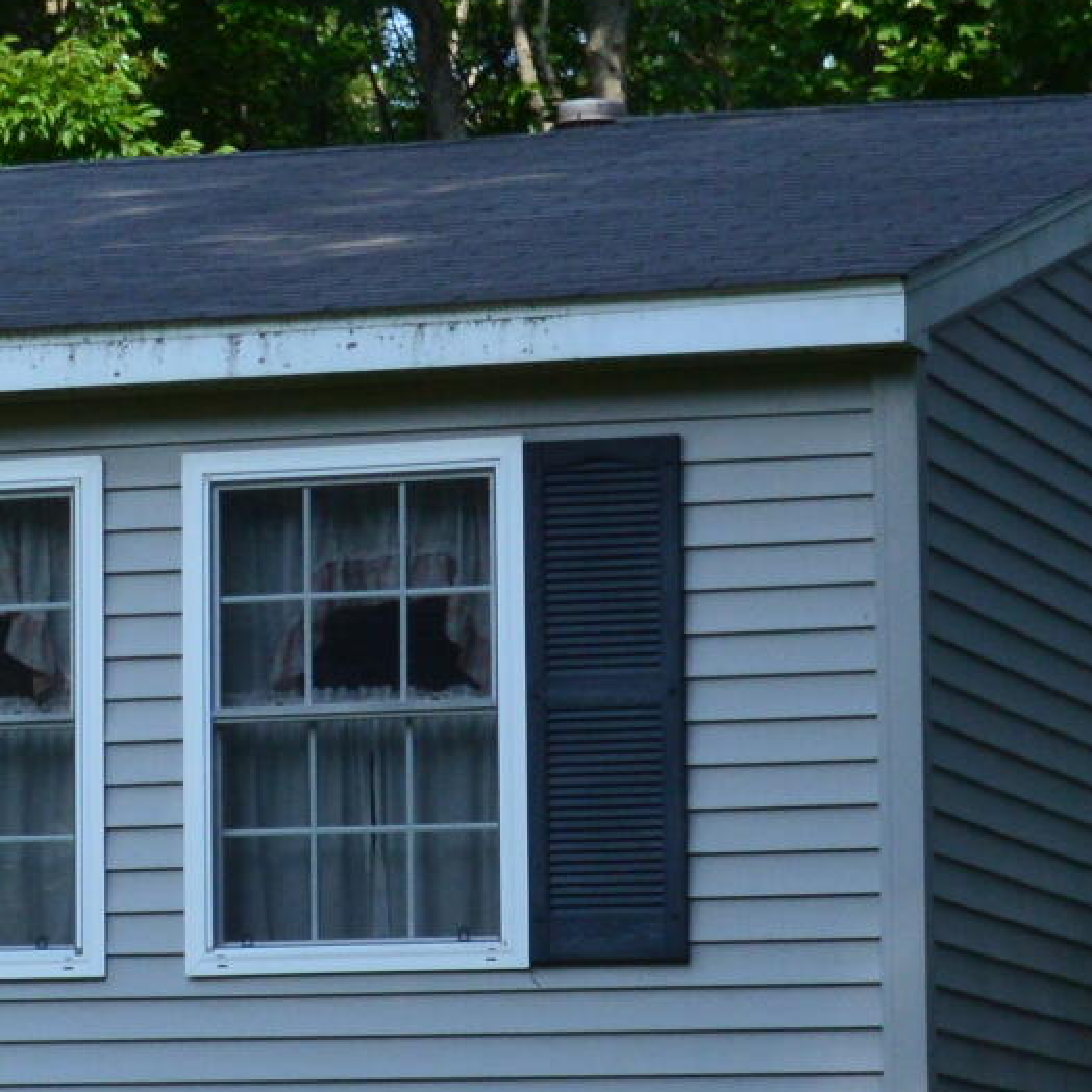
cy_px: 500
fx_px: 7281
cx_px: -675
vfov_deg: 8.6
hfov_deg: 8.3
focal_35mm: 204
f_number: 10
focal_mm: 28
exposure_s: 1/250
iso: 400
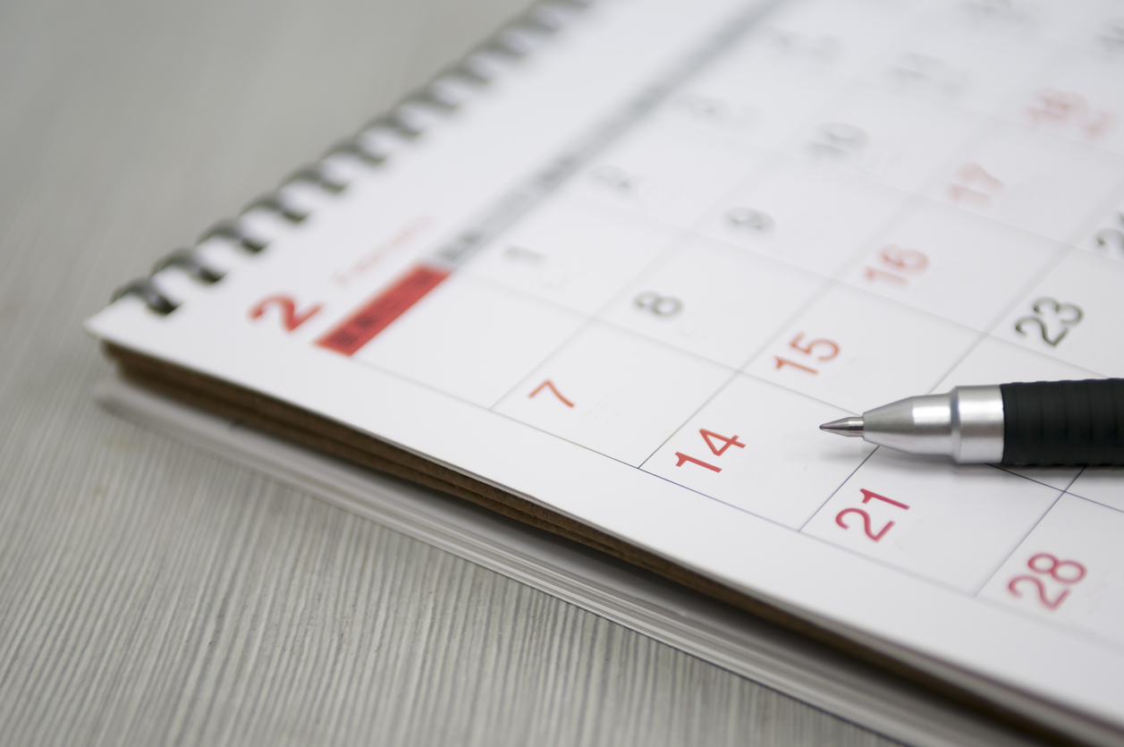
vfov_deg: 16.5
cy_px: 374
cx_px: 562
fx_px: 2573
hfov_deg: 24.6
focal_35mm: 82
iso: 200
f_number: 2.8
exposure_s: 1/100
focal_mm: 55
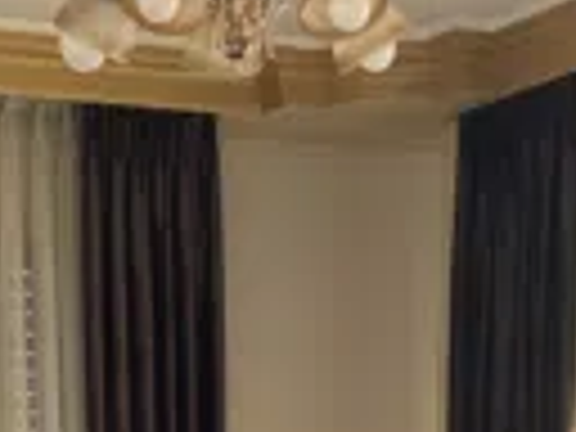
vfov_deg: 11.2
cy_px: 860
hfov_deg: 16.4
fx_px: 1997
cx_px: 207
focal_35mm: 120
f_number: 1.78
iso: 800
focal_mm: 6.76
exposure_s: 1/60
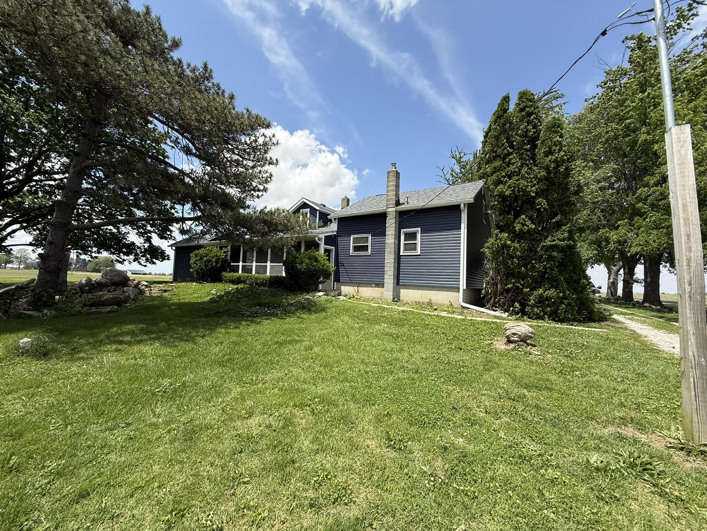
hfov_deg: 102.1
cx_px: 354
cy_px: 266
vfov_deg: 85.7
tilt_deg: +5.0
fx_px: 286
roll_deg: -1.8
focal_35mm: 14
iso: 50
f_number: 2.2
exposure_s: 1/1613
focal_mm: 2.22
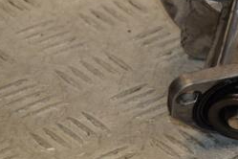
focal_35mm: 332
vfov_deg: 4.1
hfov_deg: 6.2
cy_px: 40
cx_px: 282
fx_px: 2195
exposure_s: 1/200
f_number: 7.1
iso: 800
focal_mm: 92
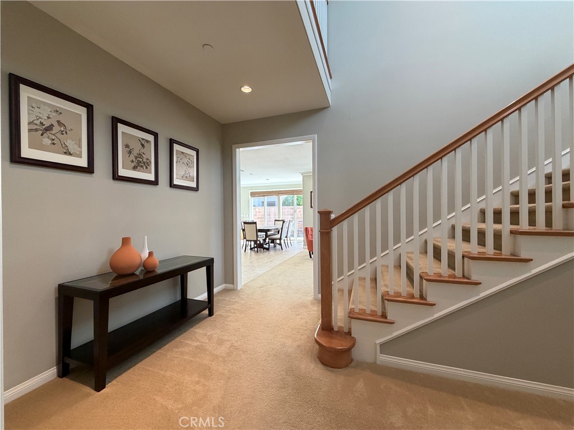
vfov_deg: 85.7
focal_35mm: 14
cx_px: 287
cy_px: 215
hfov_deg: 102.1
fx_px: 232
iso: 320
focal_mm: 2.22
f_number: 2.2
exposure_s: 1/120
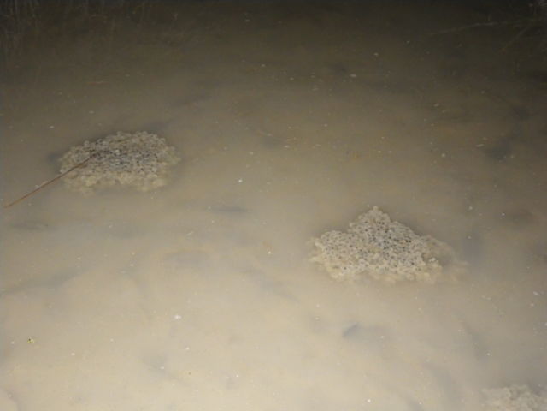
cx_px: 274
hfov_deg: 44.8
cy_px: 206
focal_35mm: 42
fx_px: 664
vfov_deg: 34.3
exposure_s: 1/60
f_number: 4.2
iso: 400
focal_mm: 7.5
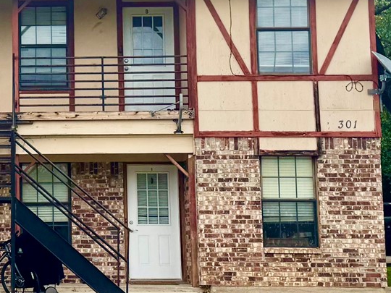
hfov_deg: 20.7
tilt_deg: +3.1
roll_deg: -1.7
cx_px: -17
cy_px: 106
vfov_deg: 16.2
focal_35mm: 91
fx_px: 1028
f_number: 1.78
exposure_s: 1/4950
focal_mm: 6.76
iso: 80
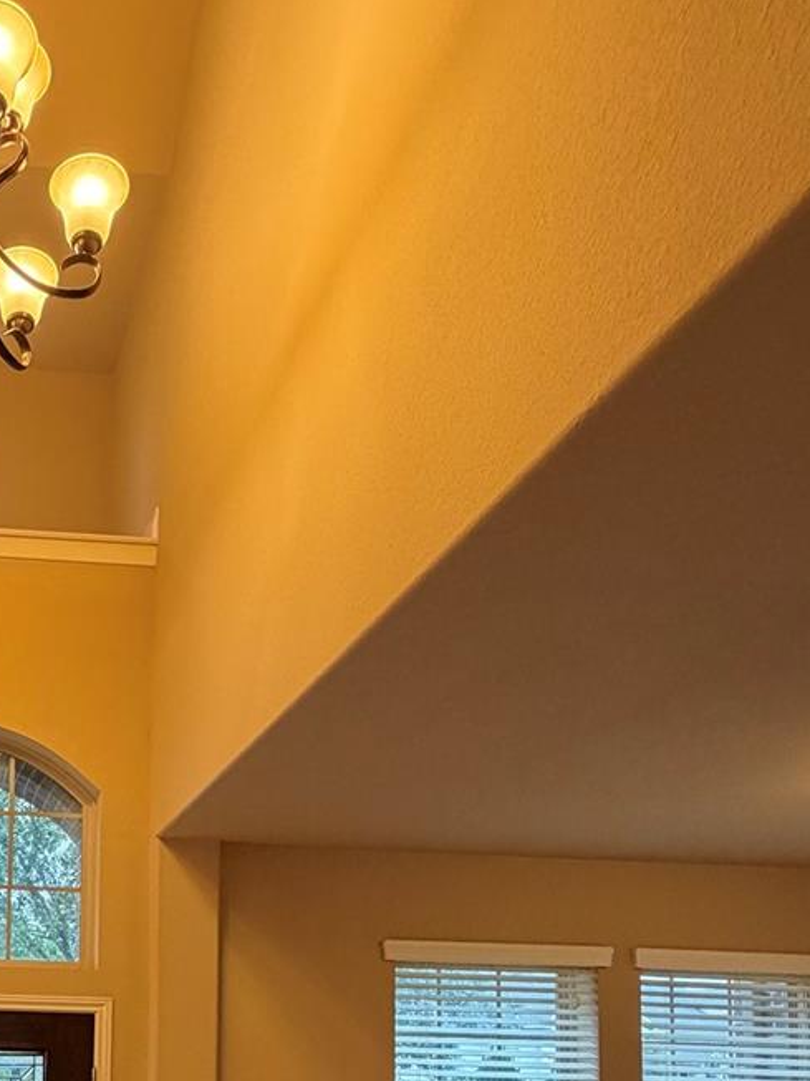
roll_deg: -2.3
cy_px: 975
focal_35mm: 33
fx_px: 1030
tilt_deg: +4.4
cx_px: 2
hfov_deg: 38.2
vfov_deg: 49.3
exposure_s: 1/60
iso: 400
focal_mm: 2.22
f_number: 2.2
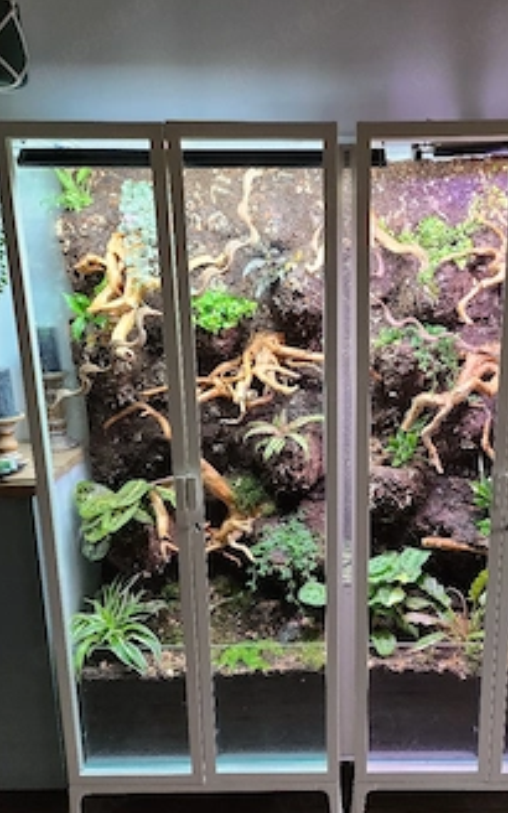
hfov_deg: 40.0
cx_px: 344
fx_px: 687
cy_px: 446
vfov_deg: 61.1
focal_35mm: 31
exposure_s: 1/101
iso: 640
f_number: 1.8
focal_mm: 5
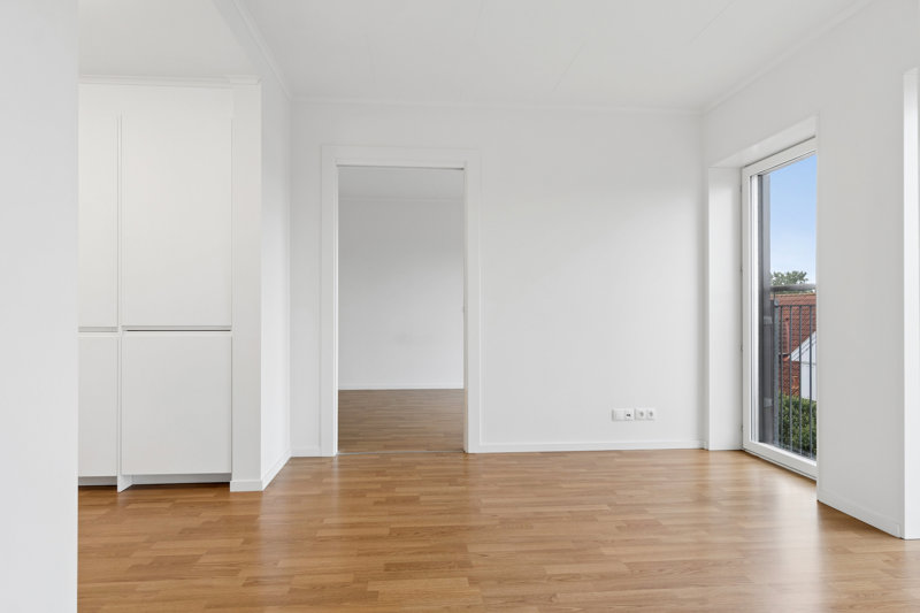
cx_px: 460
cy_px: 306
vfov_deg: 67.4
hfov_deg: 90.0
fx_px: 460
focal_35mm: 18
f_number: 8
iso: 200
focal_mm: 12
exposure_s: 1/30
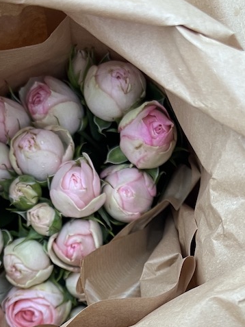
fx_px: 575
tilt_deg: -80.1
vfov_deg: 29.4
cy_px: 332
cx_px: 117
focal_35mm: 61
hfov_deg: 24.0
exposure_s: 1/50
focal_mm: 5.7
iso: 200
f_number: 1.5
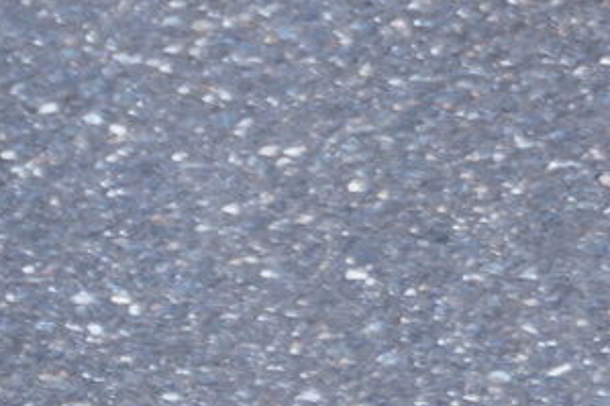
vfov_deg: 1.6
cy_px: -757
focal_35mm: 868
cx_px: 1785
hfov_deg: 2.4
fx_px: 14699
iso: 400
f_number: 5.6
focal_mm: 90
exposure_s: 1/160
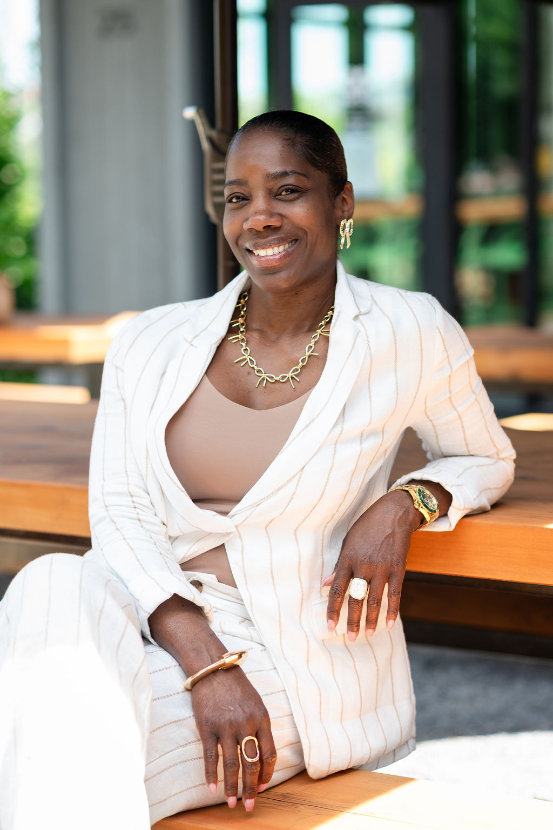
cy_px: 415
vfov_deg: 23.9
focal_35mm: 85
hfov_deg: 16.1
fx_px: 1958
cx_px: 276
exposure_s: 1/400
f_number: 2.5
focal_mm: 85
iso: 250
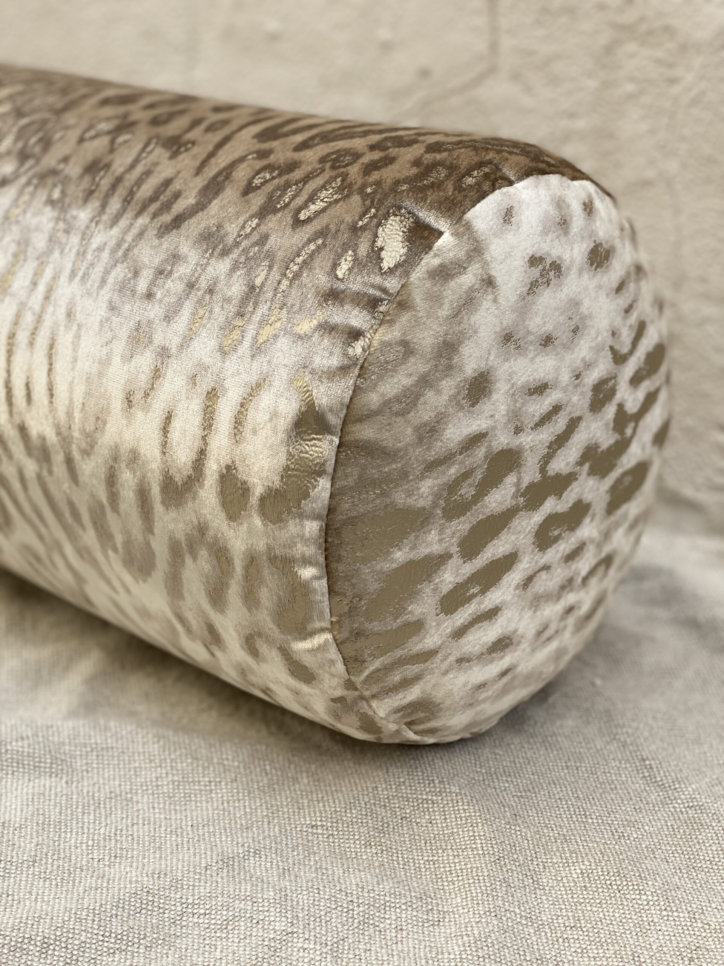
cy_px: 483
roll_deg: -2.8
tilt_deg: -19.1
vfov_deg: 36.8
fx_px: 1450
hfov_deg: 28.0
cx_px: 362
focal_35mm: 52
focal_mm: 6
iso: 20
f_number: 2
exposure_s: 1/393
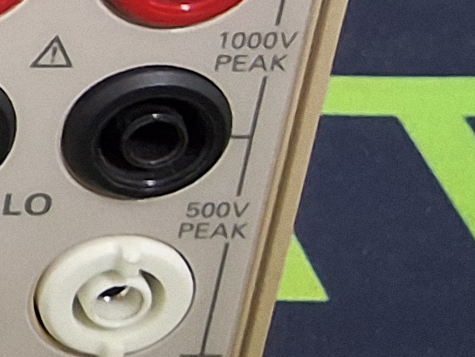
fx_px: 2305
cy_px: -178
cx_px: -899
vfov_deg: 8.6
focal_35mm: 168
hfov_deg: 9.5
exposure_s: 1/24
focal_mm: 2.91
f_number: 1.9
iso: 200
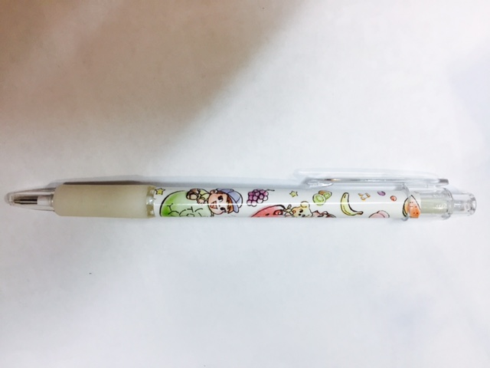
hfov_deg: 61.7
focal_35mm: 29
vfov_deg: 48.2
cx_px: 245
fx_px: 411
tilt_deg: -80.4
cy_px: 184
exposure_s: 1/33
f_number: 2.2
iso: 50
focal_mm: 4.15
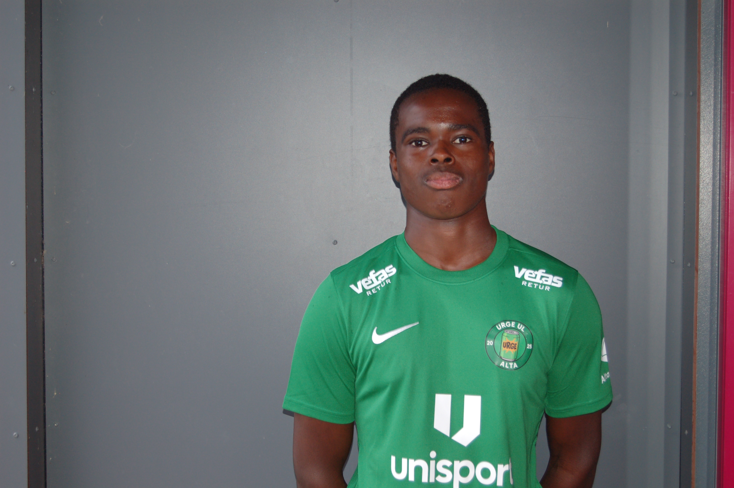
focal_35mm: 60
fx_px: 1222
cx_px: 367
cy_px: 244
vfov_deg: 22.6
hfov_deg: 33.4
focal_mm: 40
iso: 400
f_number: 5
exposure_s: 1/60
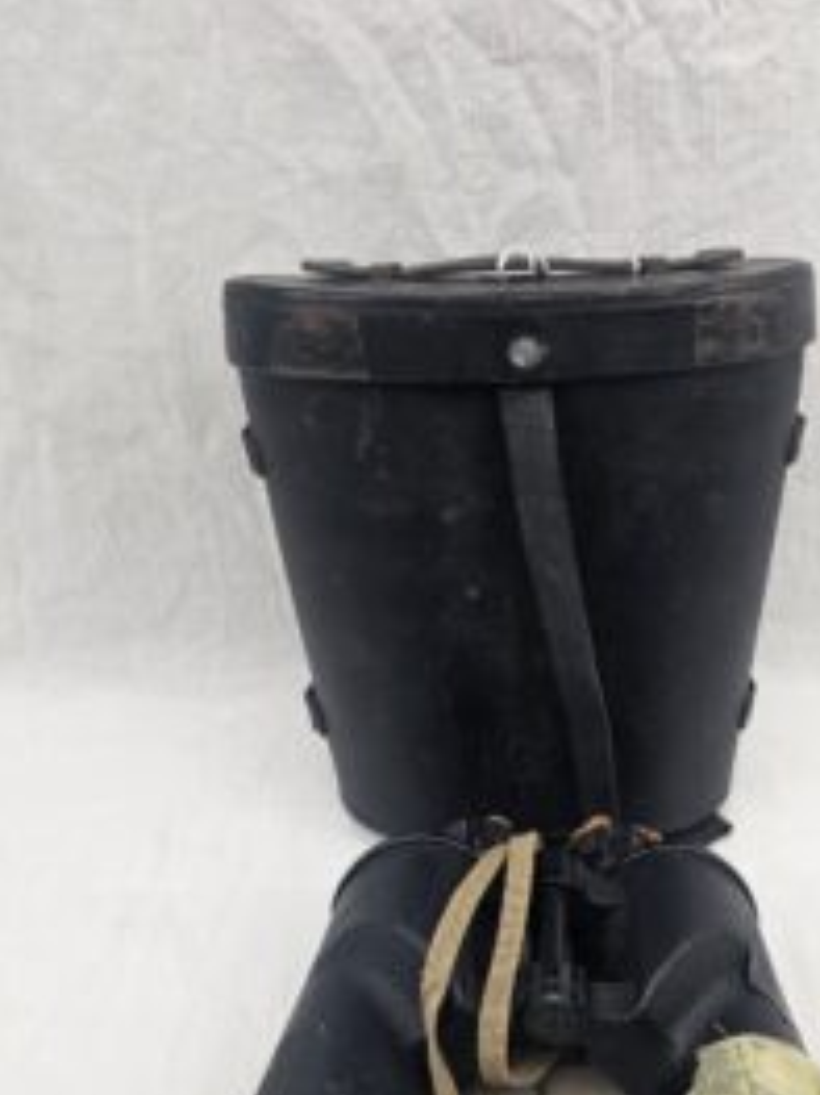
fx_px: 1106
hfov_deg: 40.2
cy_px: 762
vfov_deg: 51.3
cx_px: 549
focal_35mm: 35
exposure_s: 1/100
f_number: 1.7
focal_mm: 6.3
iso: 40
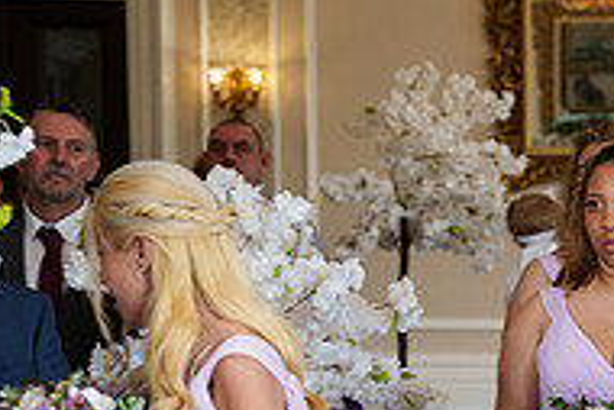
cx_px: 876
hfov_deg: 12.5
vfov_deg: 8.7
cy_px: 469
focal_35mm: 157
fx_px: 2680
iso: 400
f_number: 4
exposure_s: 1/100
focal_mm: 50
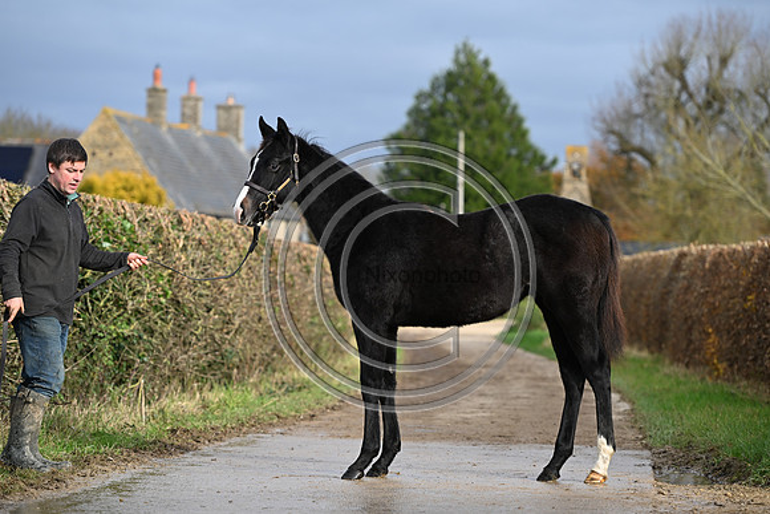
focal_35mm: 140
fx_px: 2995
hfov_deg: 14.7
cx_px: 385
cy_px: 257
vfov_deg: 9.8
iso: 320
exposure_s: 1/1000
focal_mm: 140
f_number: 4
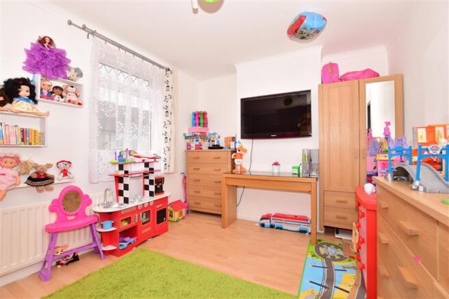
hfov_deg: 100.4
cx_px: 224
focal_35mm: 15
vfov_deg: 77.3
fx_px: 187
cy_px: 150
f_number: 7.1
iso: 200
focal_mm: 10
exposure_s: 1/200
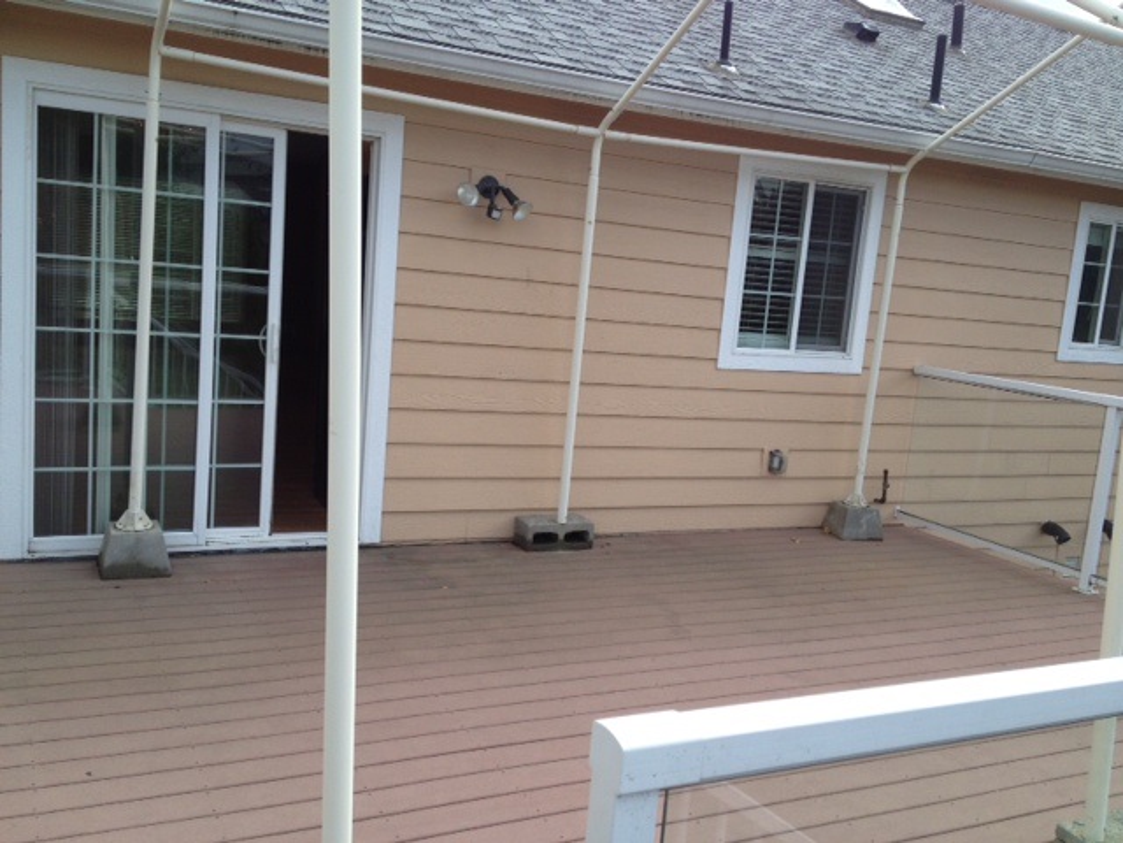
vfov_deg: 40.7
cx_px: 562
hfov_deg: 52.6
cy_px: 422
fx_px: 1135
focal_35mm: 35
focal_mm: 4.28
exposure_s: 1/415
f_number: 2.4
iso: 50
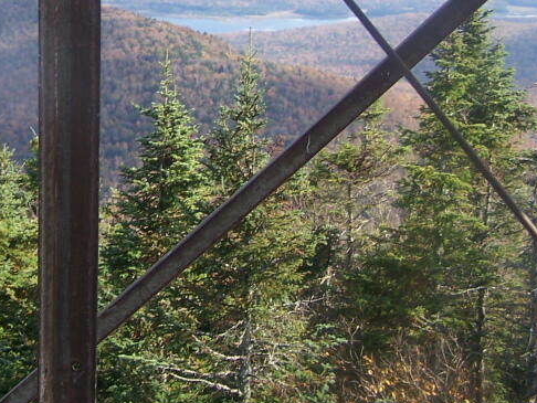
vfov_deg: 18.2
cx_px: 28
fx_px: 1242
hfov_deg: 23.6
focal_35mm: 80
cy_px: 62
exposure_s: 1/400
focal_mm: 6.3
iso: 80
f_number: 2.8
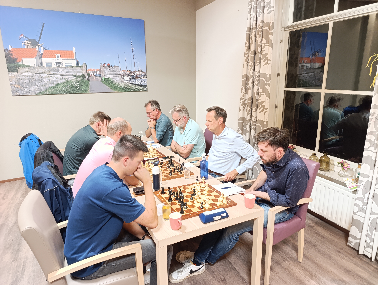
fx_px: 252
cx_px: 189
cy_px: 142
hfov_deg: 73.8
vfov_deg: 59.0
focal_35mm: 23
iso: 1250
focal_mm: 6.14
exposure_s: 1/33.3
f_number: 1.6
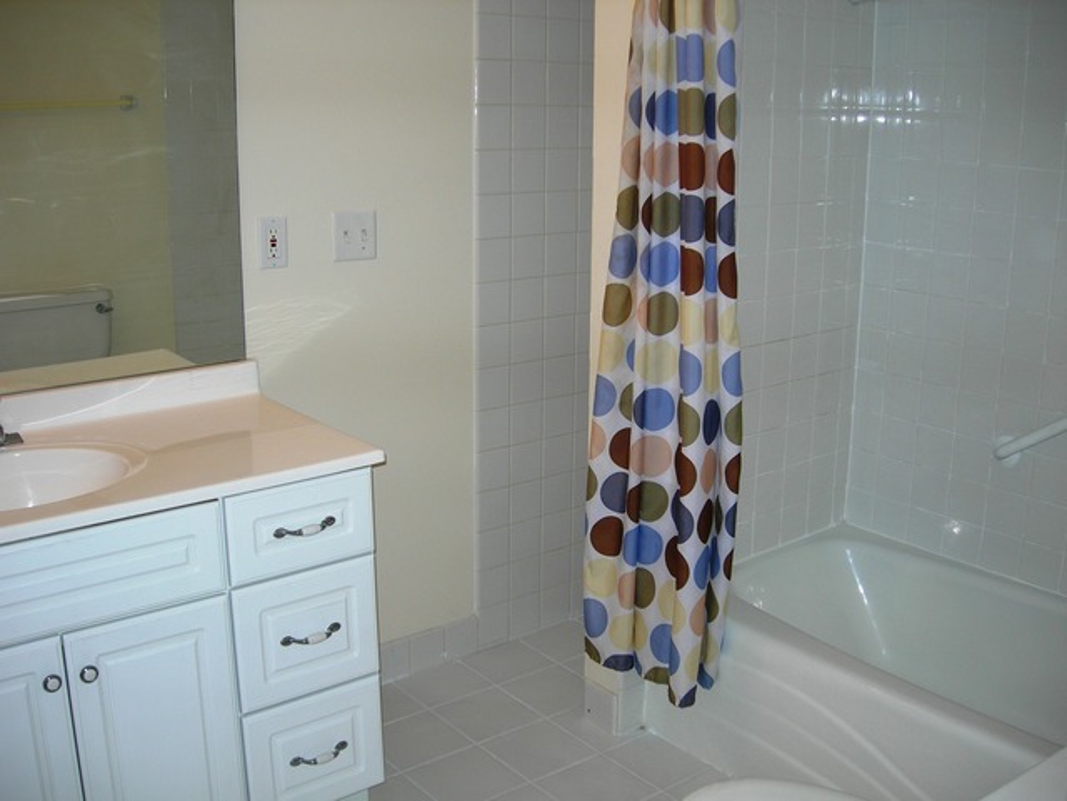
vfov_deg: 37.7
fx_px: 1171
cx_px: 534
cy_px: 400
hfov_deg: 49.0
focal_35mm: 38
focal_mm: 7.8
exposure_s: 1/60.1
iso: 50
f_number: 2.8
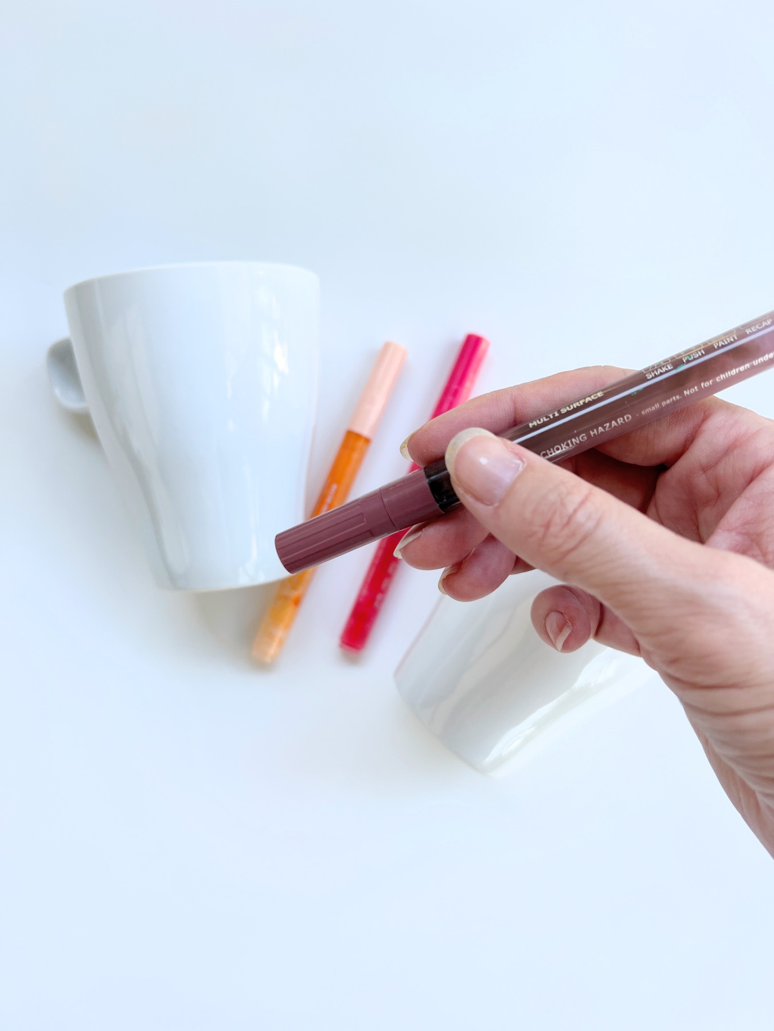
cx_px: 387
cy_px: 516
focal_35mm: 26
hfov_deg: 53.1
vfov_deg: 67.3
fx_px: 775
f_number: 1.5
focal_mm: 5.7
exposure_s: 1/261
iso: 40
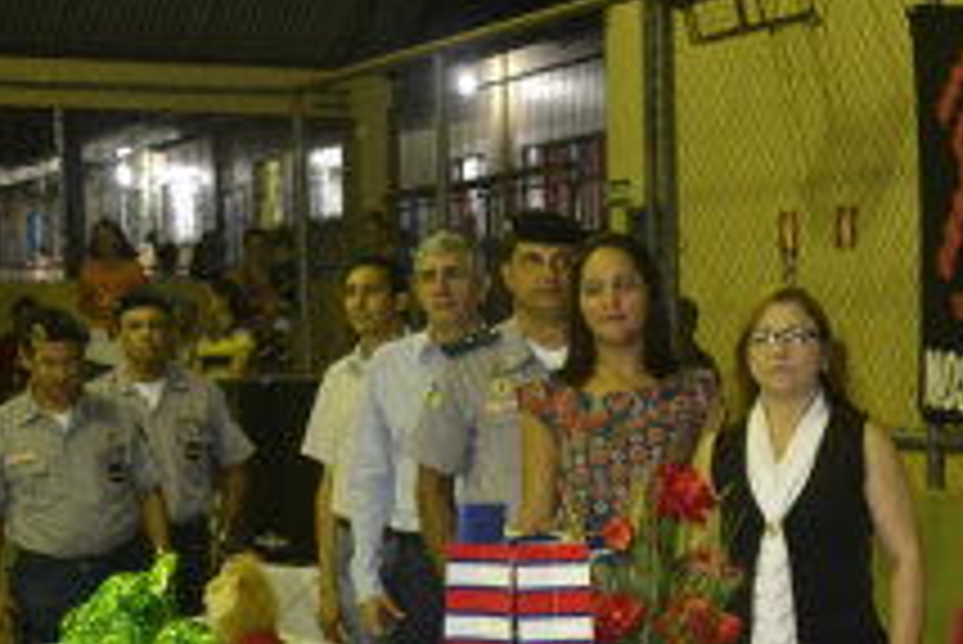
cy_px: 673
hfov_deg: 20.2
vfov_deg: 13.7
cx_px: 936
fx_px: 2623
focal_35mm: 98
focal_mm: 28
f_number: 4
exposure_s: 1/60
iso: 1600
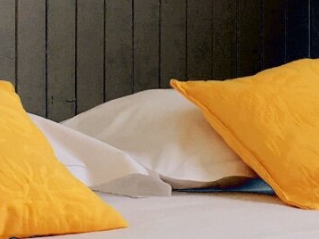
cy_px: 13
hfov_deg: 11.9
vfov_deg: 8.9
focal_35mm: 166
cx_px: 209
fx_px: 1529
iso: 32
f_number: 2.2
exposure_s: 1/50
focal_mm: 4.15
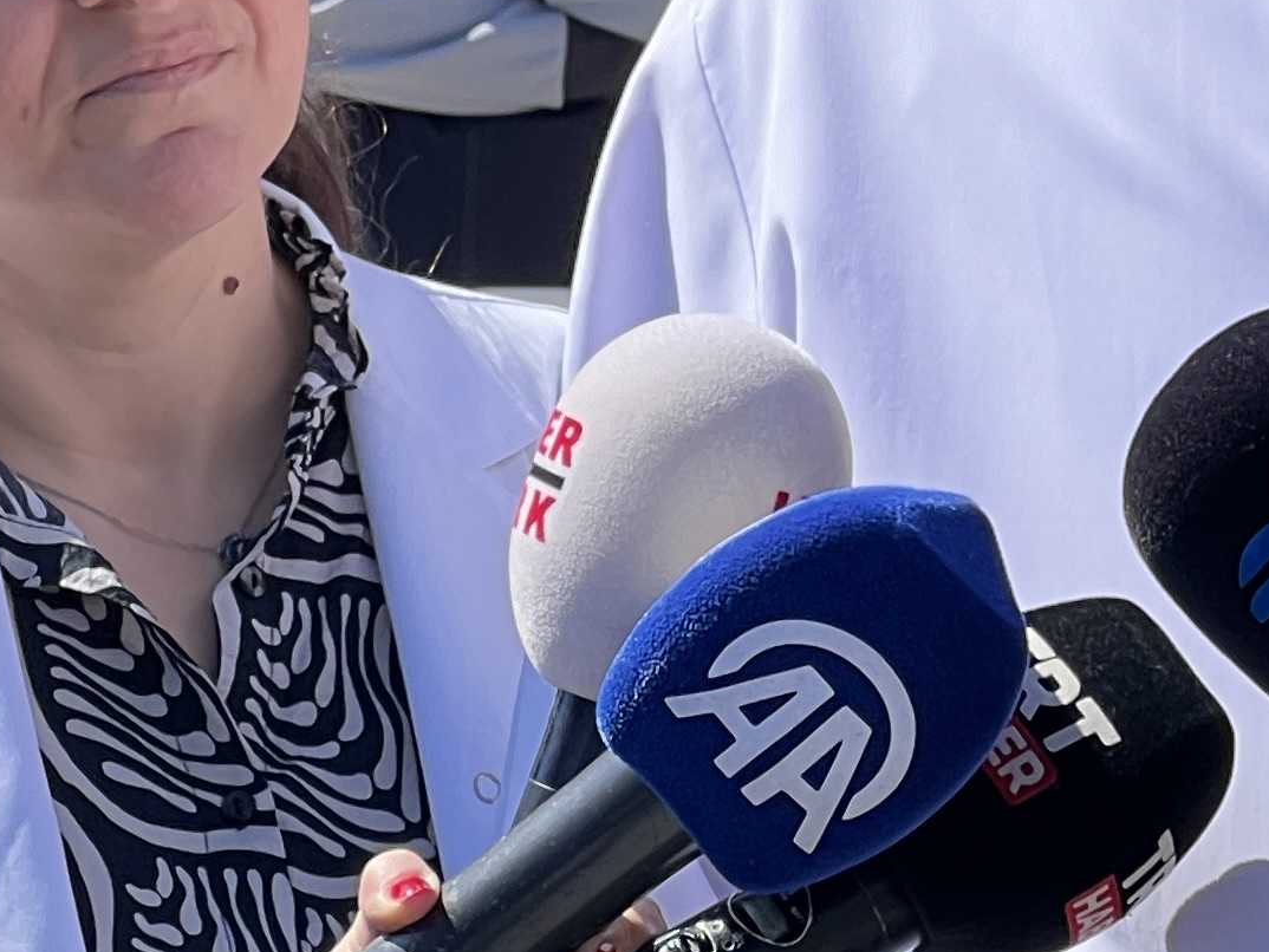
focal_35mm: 289
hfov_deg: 6.8
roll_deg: -0.3
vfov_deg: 5.1
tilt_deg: -3.0
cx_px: 1711
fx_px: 10597
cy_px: -326
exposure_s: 1/278
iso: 32
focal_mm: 9
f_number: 2.8
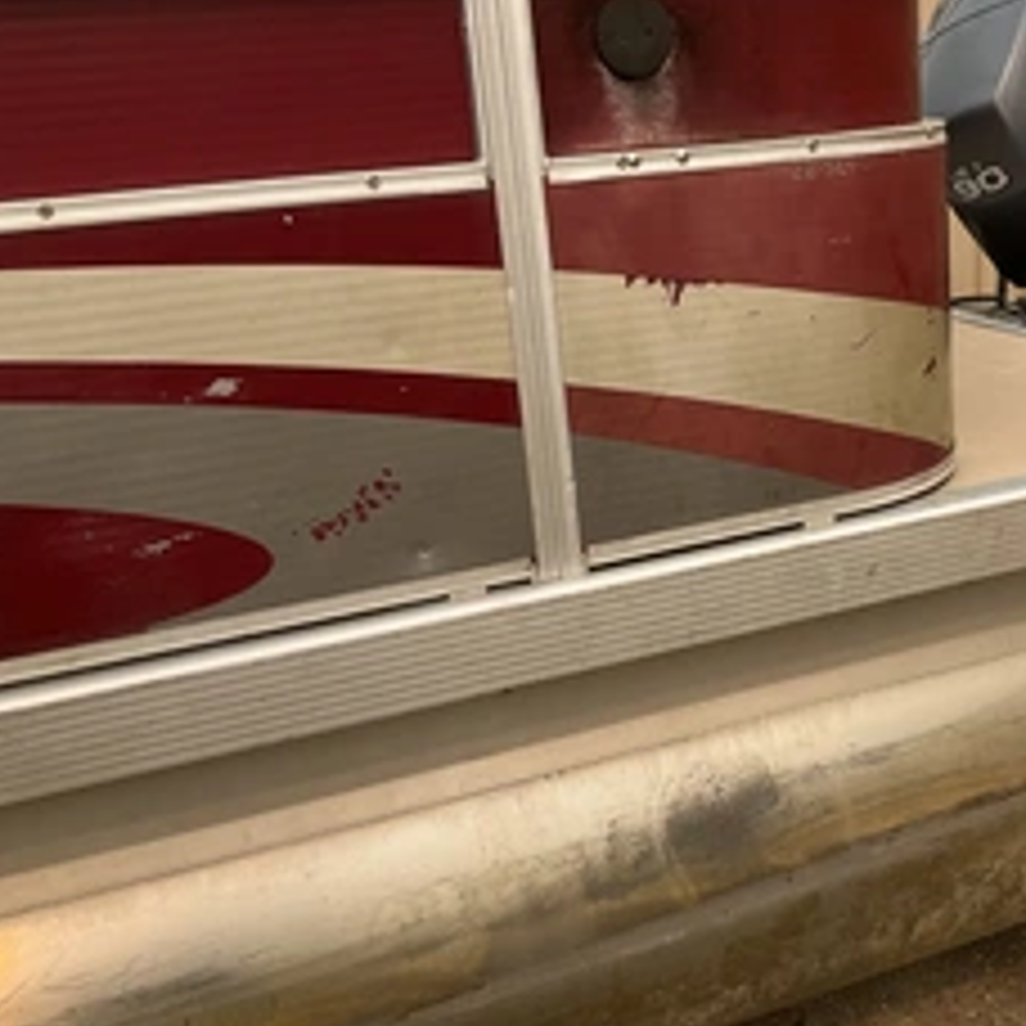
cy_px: 477
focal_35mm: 45
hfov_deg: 36.0
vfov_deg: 37.5
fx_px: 1509
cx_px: 850
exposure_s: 1/1035
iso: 25
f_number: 1.8
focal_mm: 3
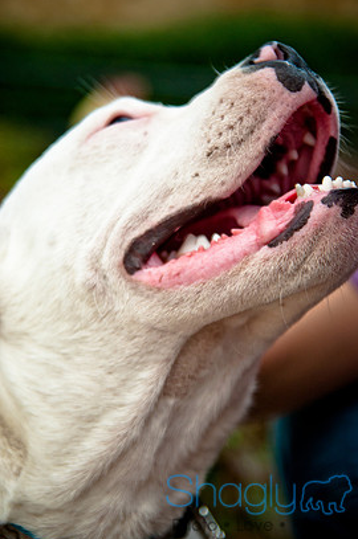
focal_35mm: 83
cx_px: 177
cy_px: 260
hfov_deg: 16.4
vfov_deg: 24.5
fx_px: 1242
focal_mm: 50
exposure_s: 1/2500
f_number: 2.8
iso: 400
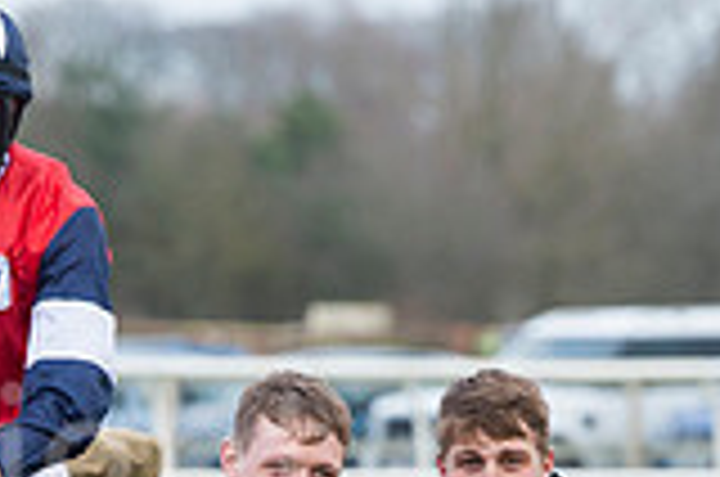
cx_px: 58
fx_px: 12695
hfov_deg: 3.2
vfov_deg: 2.1
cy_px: 752
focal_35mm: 636
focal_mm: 175
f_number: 5
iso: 1000
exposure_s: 1/1000
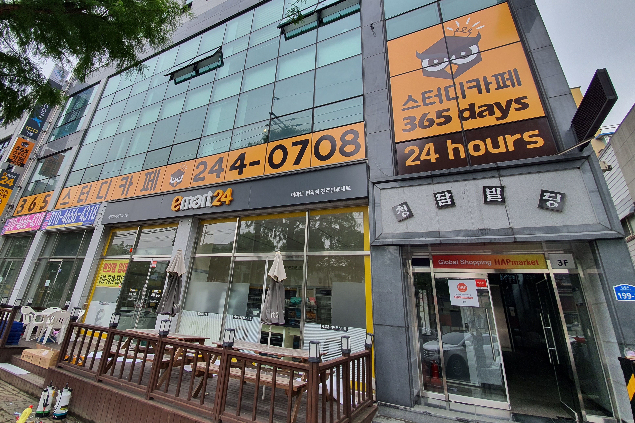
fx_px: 282
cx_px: 296
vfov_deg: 73.0
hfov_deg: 96.6
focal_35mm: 16
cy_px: 169
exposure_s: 1/231
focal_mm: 1.8
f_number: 2.2
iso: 50
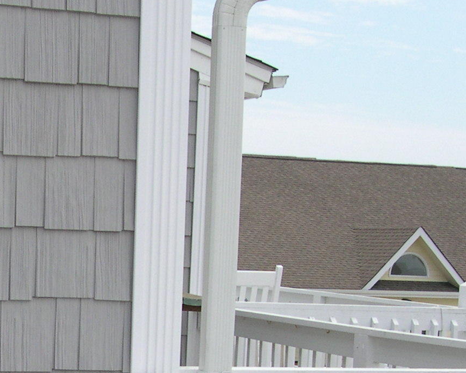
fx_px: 1352
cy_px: 432
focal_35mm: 98
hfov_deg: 18.4
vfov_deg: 15.2
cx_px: -107
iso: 141
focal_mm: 8
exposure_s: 1/206
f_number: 7.6
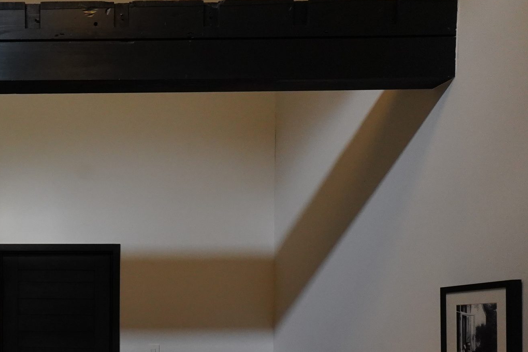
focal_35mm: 41
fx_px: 601
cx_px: 41
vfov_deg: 30.7
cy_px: 338
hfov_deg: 42.9
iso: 2500
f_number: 8
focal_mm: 14
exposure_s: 1/30
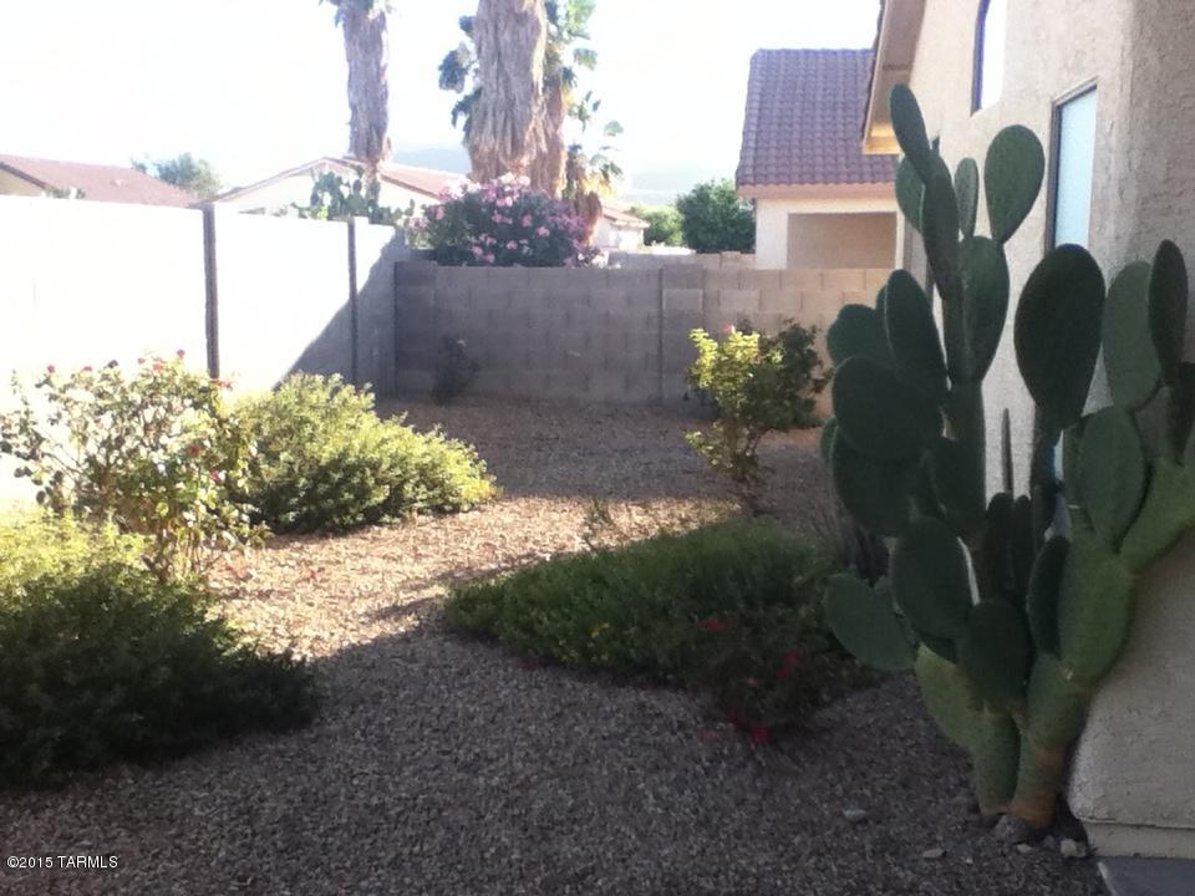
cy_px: 448
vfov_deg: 44.2
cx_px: 598
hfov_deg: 56.8
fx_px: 1105
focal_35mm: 32
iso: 80
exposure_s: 1/293
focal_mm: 3.85
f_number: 2.4
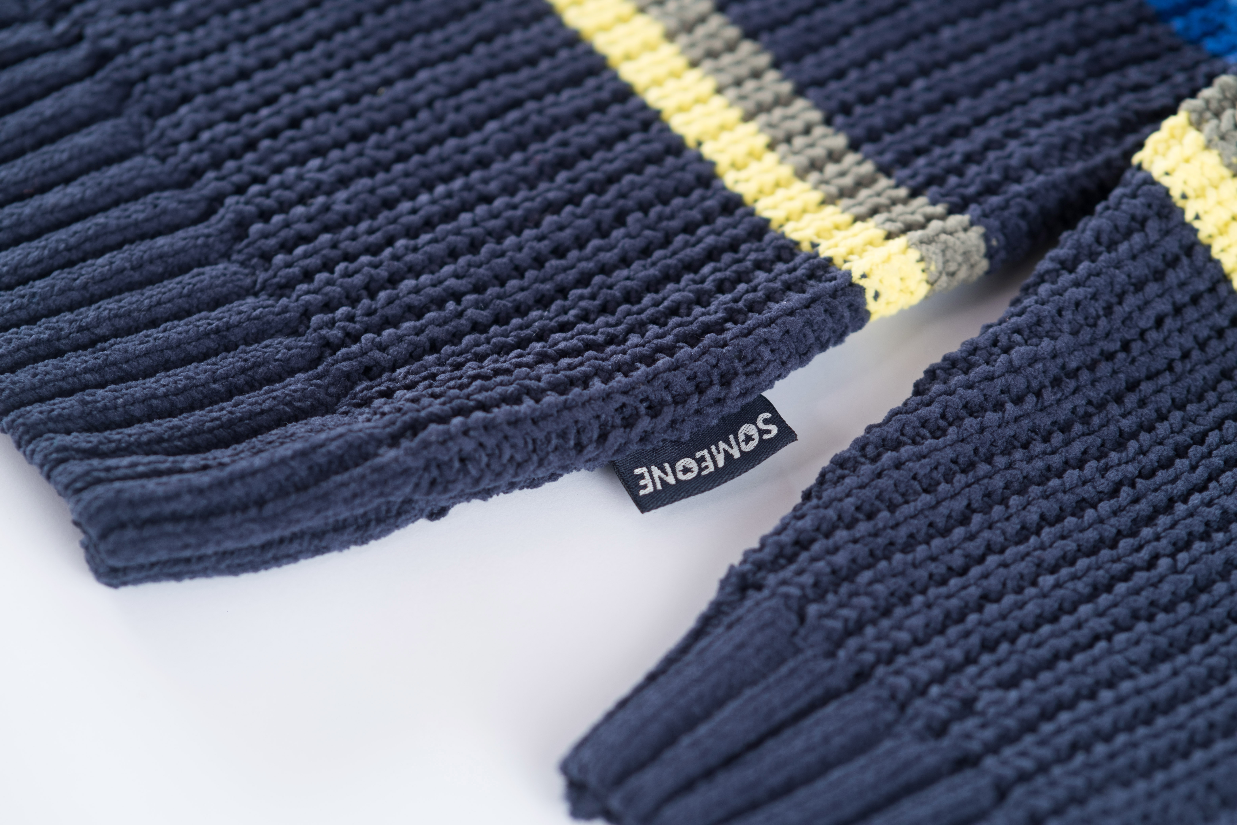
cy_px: 412
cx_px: 618
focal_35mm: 128
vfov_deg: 10.7
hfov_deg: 16.0
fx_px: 4398
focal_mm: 85
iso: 125
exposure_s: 1/200
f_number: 2.8
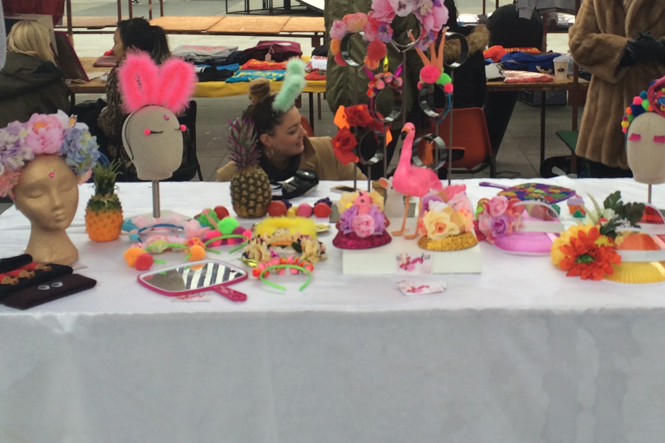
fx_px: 1053
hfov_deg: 34.9
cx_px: 415
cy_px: 82
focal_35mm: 57
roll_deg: -1.8
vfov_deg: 23.4
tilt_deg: -8.1
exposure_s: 1/60
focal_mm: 4.15
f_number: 2.2
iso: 32
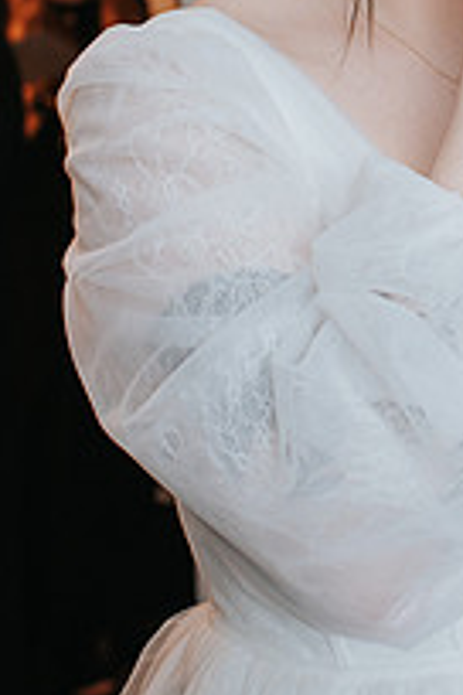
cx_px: 593
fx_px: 2257
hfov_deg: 11.4
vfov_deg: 17.1
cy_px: -2
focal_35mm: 117
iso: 800
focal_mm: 35
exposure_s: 1/200
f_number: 3.2
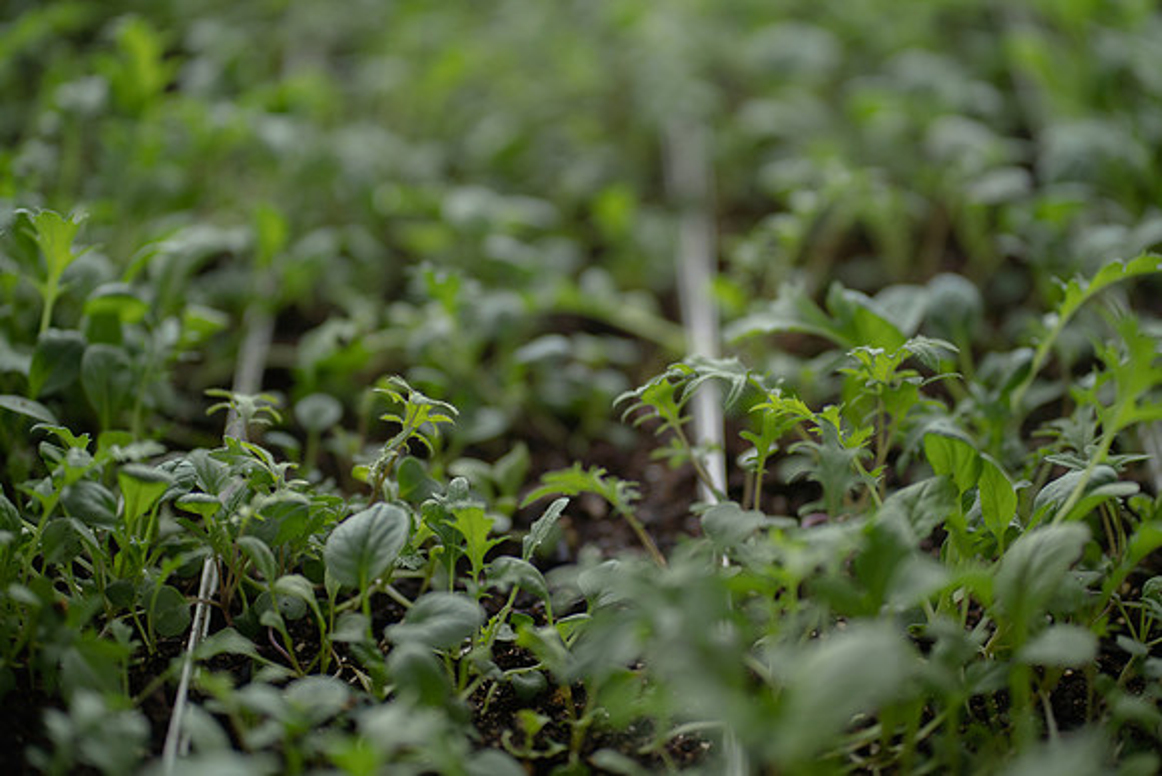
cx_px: 581
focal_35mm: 85
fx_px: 2744
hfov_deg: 23.9
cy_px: 388
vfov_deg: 16.1
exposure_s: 1/400
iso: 100
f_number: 2
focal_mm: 85
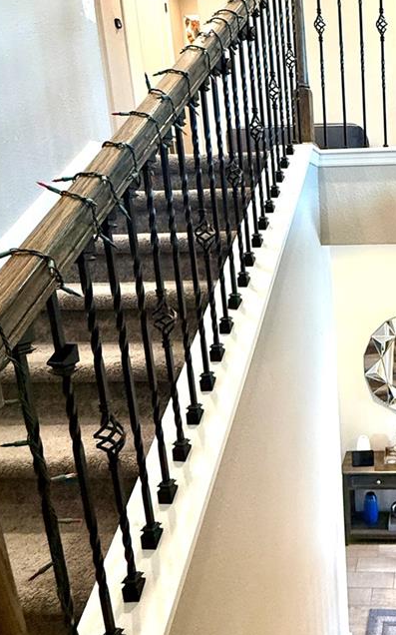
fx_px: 484
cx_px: 403
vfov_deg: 66.5
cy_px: 327
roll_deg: +0.8
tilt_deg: -11.3
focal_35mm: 28
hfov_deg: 39.0
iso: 500
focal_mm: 2.22
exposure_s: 1/60
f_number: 2.2
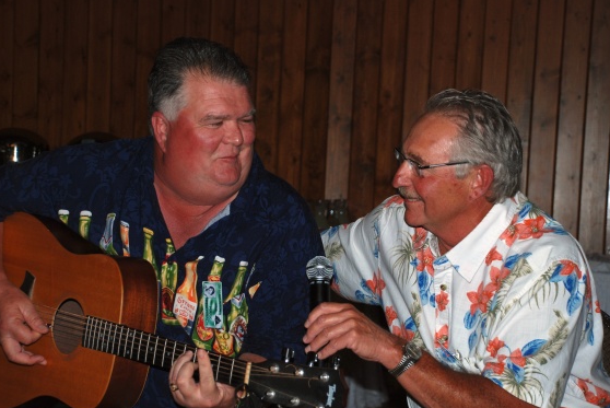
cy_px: 212
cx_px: 322
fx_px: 1458
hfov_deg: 23.6
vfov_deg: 15.9
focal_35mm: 86
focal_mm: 50
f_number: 5
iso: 200
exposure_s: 1/60
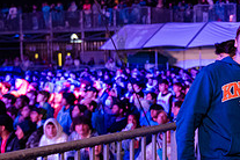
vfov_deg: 14.0
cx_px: 252
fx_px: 653
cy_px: 97
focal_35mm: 98
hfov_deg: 20.0
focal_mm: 32
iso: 6400
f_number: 2.8
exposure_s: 1/200
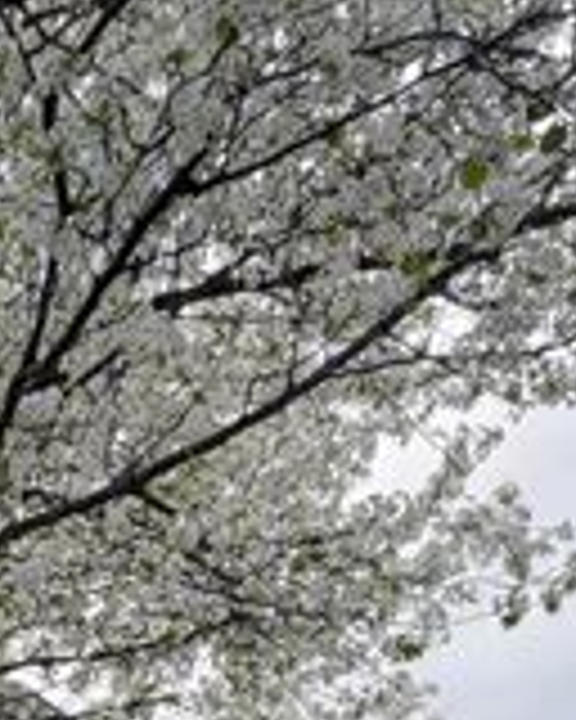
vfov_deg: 25.7
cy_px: 1046
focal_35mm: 57
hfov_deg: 22.2
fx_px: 1215
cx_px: -279
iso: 40
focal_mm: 2.22
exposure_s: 1/214
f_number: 2.2
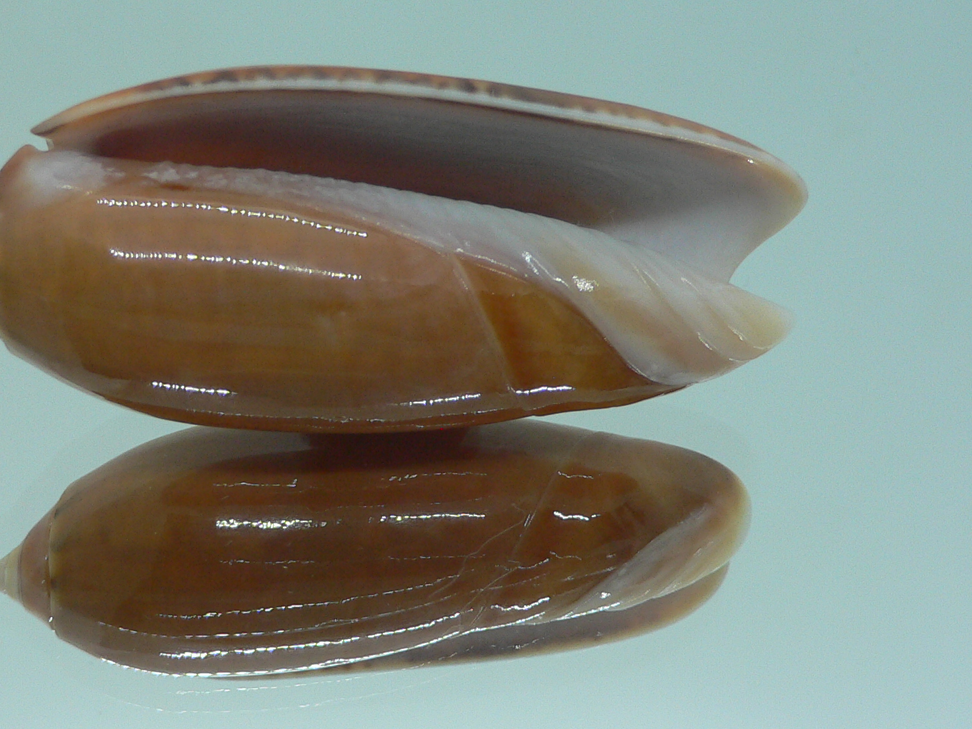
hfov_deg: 39.4
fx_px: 1348
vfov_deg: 30.3
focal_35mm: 48
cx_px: 367
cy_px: 330
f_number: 2.8
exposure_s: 1/60
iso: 100
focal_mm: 4.6
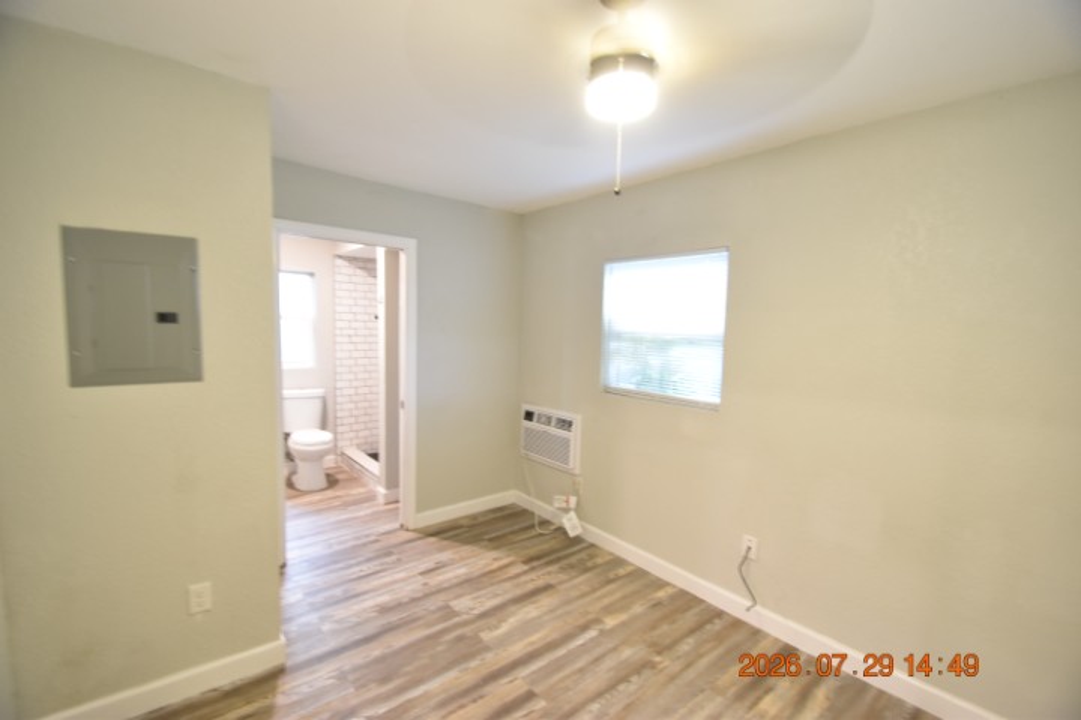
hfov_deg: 100.4
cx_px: 540
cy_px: 360
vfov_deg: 77.3
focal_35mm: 15
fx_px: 450
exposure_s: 1/8
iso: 800
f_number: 3.5
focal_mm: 10
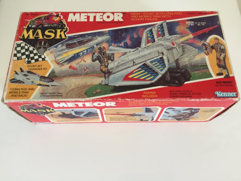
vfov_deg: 48.2
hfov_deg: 61.7
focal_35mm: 29
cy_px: 90
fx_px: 202
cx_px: 120
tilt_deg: -67.6
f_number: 2.2
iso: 40
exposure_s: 1/33
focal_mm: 4.15
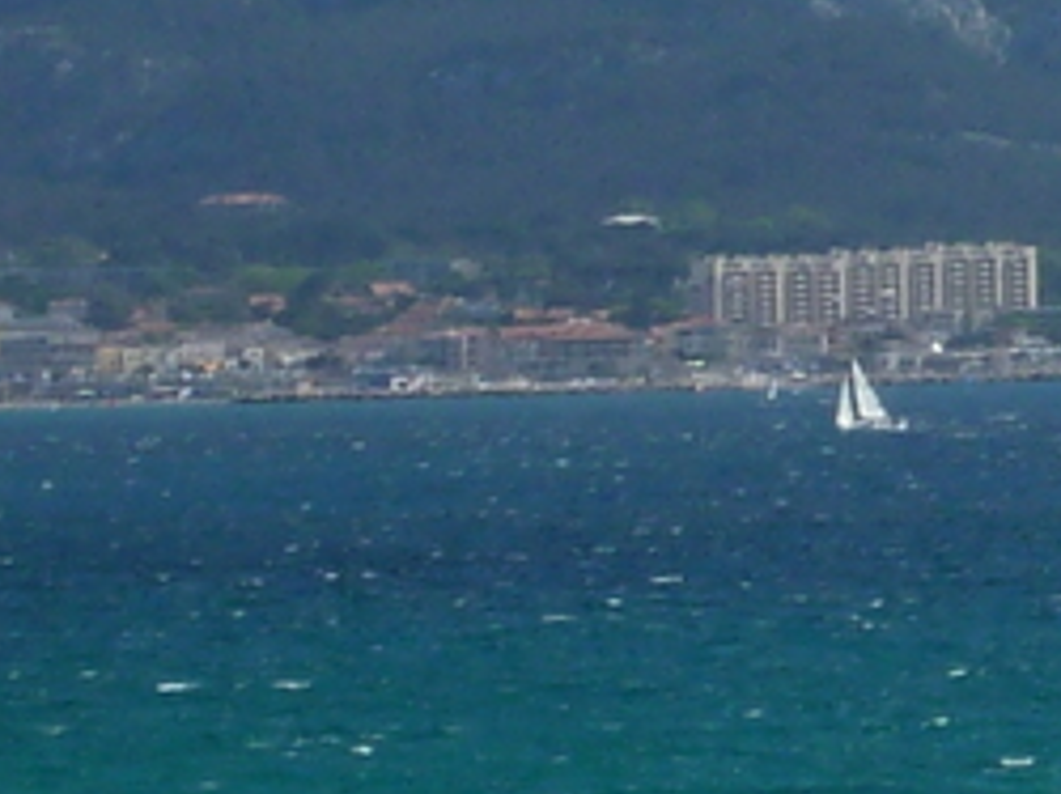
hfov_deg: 5.1
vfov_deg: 3.9
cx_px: 2699
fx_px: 11575
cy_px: 183
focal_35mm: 378
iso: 80
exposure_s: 1/640
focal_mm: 9.7
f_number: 5.6
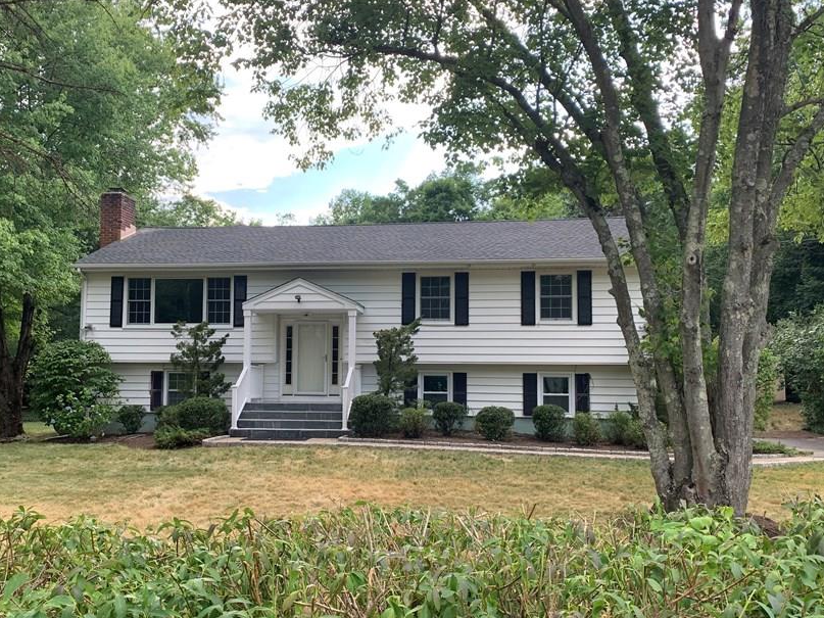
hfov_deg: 55.3
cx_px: 373
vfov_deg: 42.9
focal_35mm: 33
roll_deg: -0.4
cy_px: 340
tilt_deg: +2.6
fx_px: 785
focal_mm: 4.25
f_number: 1.8
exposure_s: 1/371
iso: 25
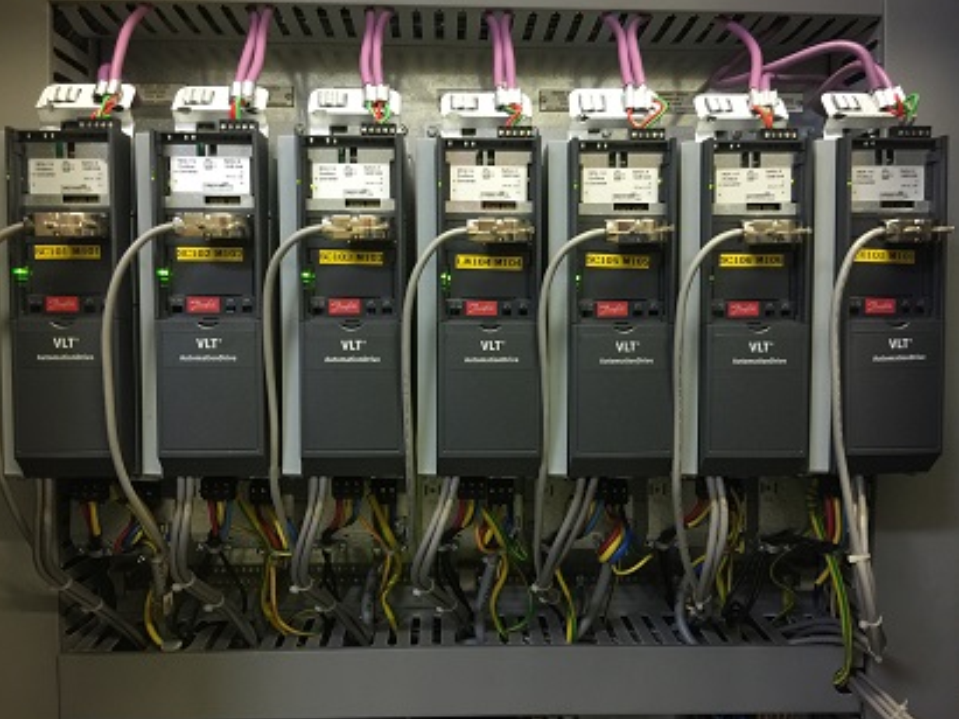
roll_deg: -0.9
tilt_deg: -3.3
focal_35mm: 30
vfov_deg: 46.8
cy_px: 365
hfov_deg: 60.0
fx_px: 831
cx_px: 480
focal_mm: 4.15
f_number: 2.2
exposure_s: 1/17
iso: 125
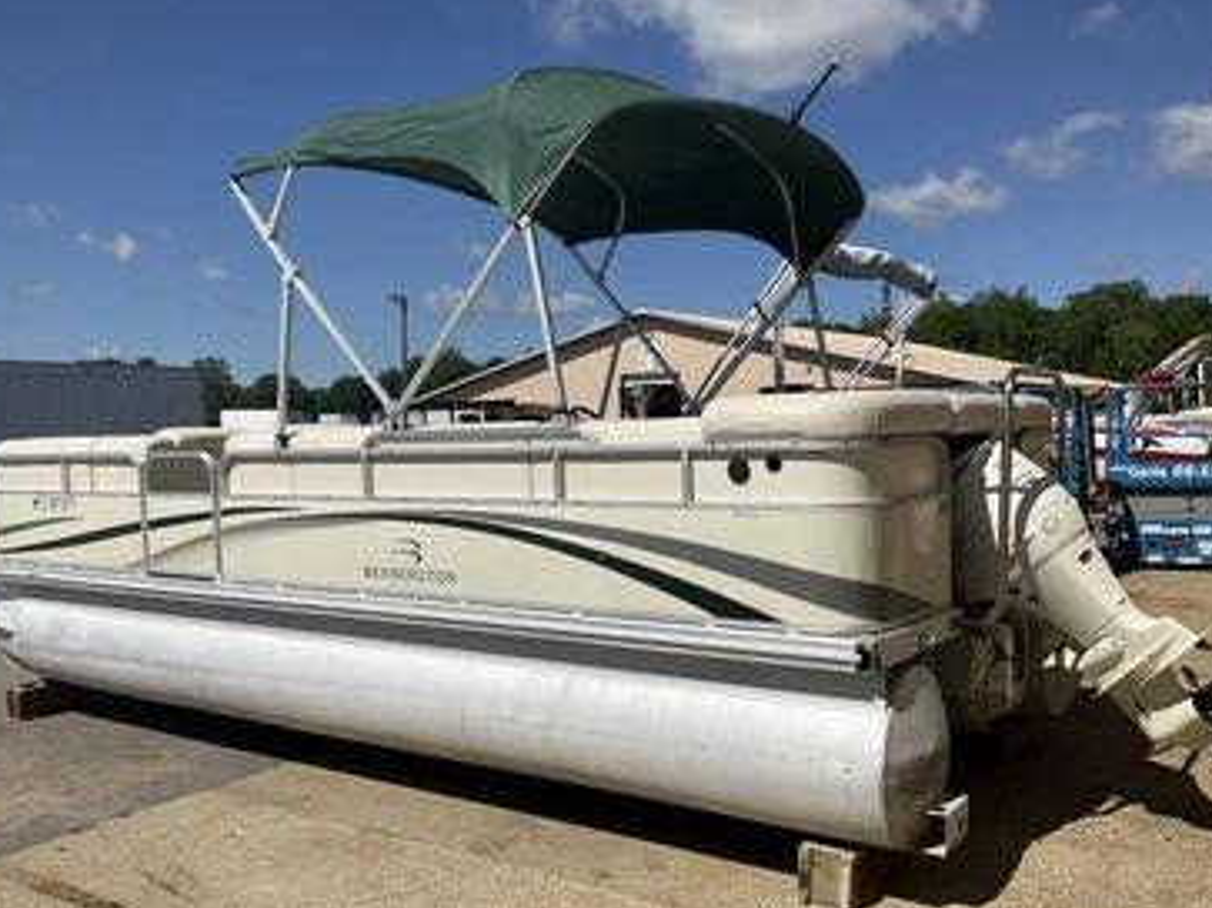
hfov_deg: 56.8
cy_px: 487
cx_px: 621
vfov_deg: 44.1
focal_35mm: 32
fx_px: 1120
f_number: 1.8
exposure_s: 1/4785
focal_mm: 3
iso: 25
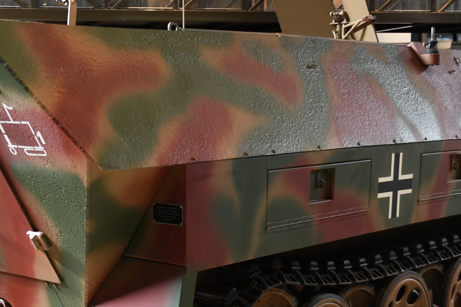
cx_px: 191
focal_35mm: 74
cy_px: 227
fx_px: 947
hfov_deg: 27.3
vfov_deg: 18.3
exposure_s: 1/50
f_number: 3.5
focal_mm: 24
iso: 800
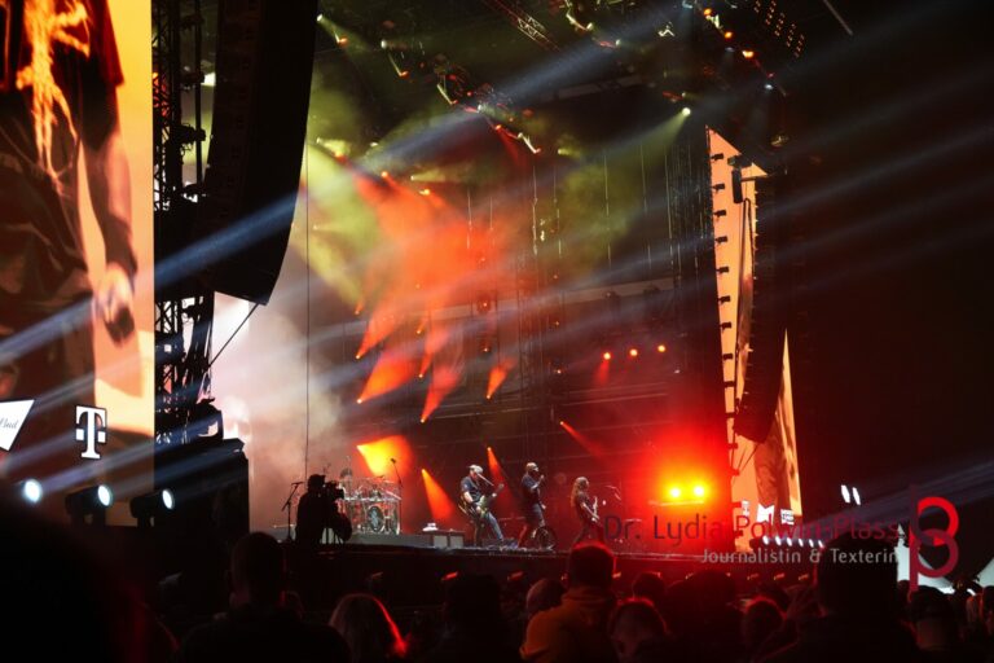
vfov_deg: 25.1
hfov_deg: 36.9
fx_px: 1491
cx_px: 497
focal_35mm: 54
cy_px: 332
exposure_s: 1/160
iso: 3200
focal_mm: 36
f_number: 4
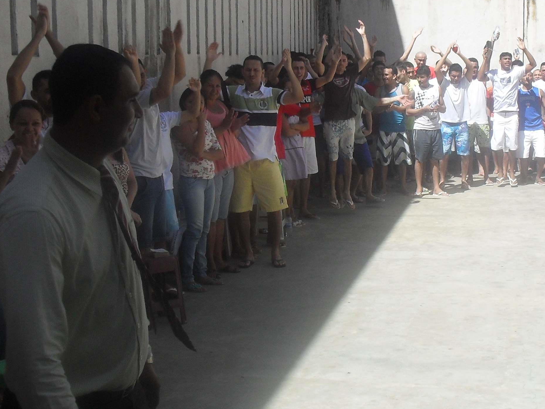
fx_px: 1086
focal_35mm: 69
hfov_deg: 27.7
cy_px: 249
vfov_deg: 21.3
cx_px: 419
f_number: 8.4
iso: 100
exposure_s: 1/180
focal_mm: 6.3
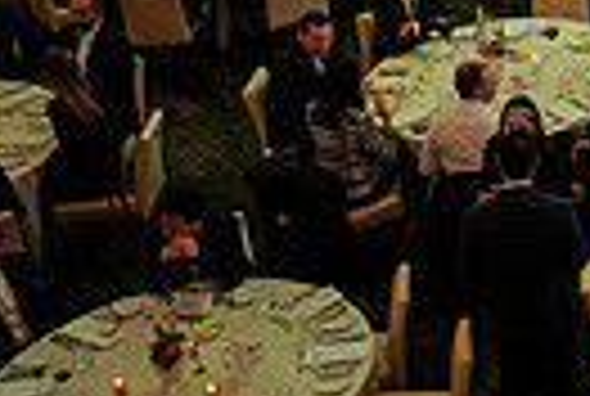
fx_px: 1741
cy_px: 2
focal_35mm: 106
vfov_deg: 12.8
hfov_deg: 16.5
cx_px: 1013
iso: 1000
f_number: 2.8
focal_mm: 24
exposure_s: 1/50
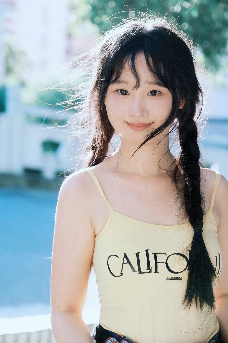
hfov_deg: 16.5
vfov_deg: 24.5
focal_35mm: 83
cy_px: 172
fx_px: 788
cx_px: 114
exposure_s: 1/500
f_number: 2.8
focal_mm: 55
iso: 400
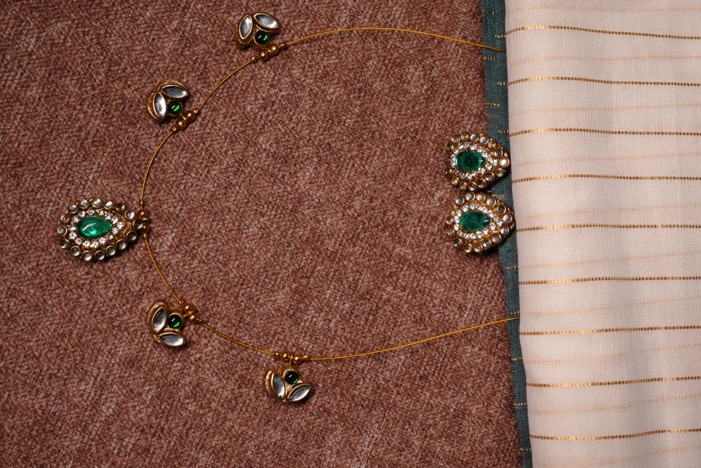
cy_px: 234
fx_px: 1013
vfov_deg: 26.0
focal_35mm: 52
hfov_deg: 38.2
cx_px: 350
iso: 1000
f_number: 8
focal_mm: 35
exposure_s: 1/100
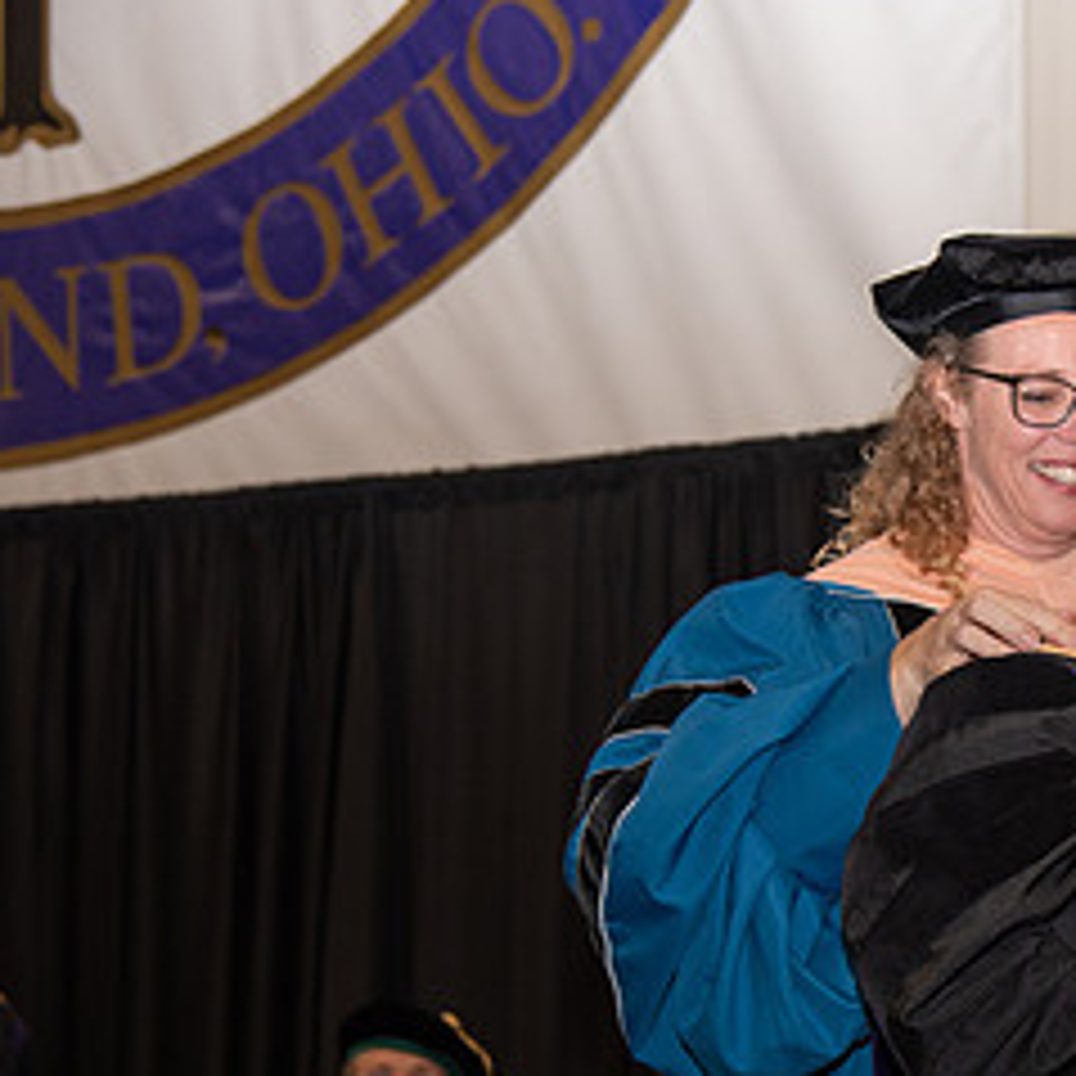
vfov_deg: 13.6
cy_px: 772
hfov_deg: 13.3
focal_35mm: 128
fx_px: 4501
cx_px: 1292
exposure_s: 1/125
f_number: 5
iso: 800
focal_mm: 62
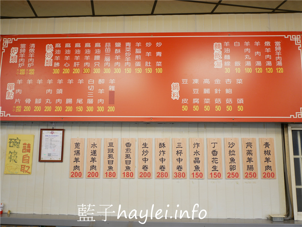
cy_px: 114
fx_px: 262
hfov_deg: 60.0
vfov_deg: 46.8
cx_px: 151
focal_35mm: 30
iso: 200
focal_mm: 15
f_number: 1.7
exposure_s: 1/80
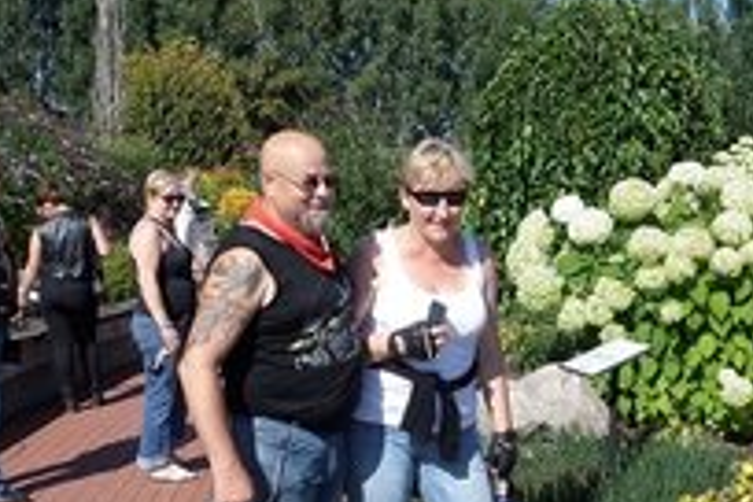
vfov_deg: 25.5
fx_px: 1108
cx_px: 469
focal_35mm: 53
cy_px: 277
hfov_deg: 37.3
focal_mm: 4.3
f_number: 4.2
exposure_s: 1/750
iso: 80
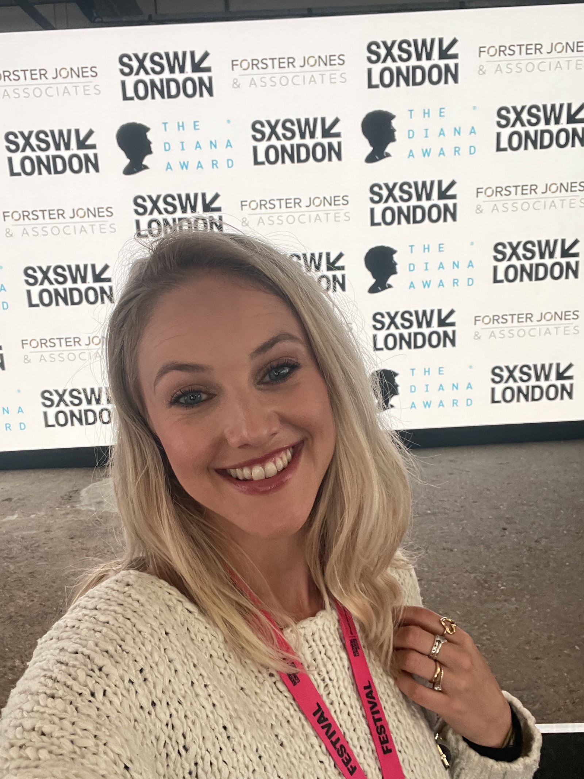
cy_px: 390
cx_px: 292
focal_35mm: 30
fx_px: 675
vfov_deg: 60.0
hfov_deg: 46.8
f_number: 2.2
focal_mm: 2.71
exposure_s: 1/53
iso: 320
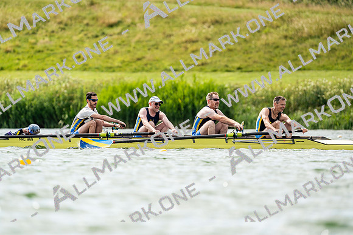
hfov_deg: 4.2
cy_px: 118
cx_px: 176
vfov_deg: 2.8
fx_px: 4796
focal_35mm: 489
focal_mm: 489
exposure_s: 1/2000
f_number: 6.3
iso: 400
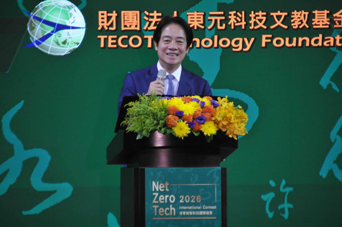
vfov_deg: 3.4
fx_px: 3843
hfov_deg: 5.1
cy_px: 114
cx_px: 171
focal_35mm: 405
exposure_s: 1/125
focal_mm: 270
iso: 1600
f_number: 6.3
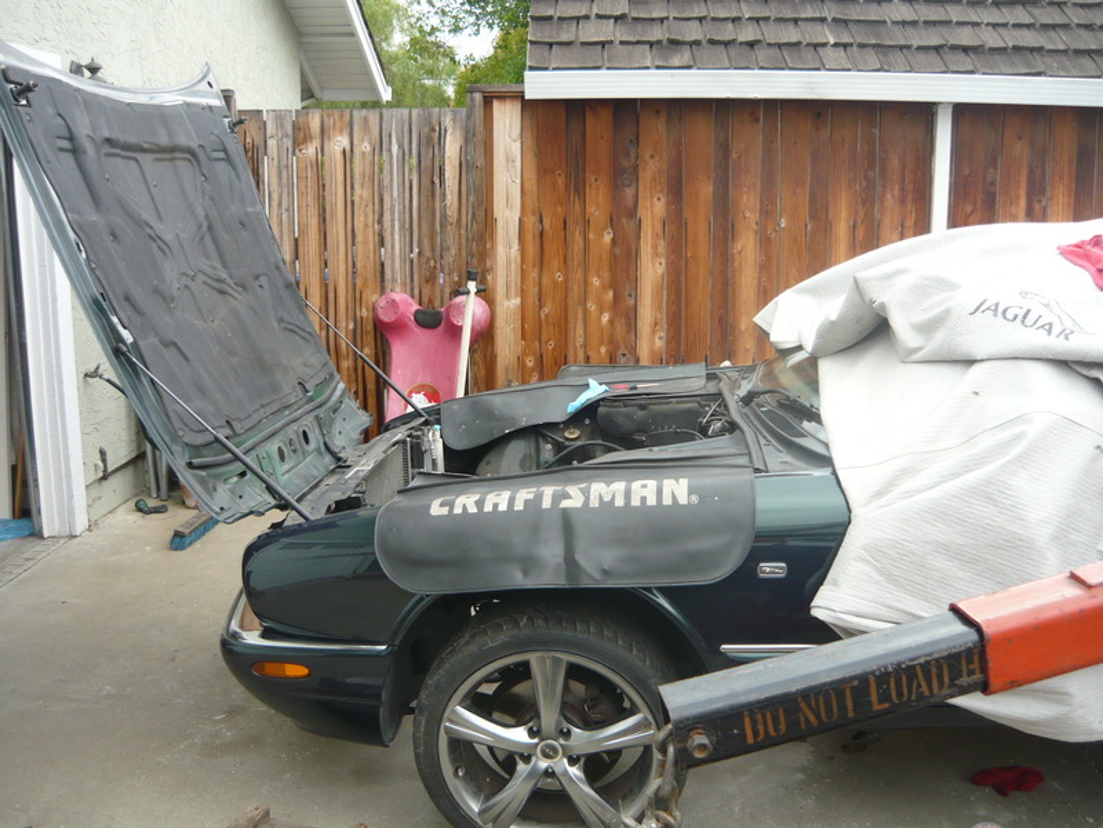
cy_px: 414
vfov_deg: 42.9
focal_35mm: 33
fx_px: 1052
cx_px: 552
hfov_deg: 55.4
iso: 100
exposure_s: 1/160
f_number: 2.8
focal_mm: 5.5
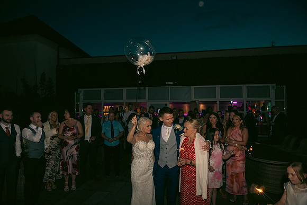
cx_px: 154
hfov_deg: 73.7
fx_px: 205
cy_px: 102
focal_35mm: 24
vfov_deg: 53.2
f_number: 3.5
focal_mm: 24
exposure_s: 1/160
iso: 800
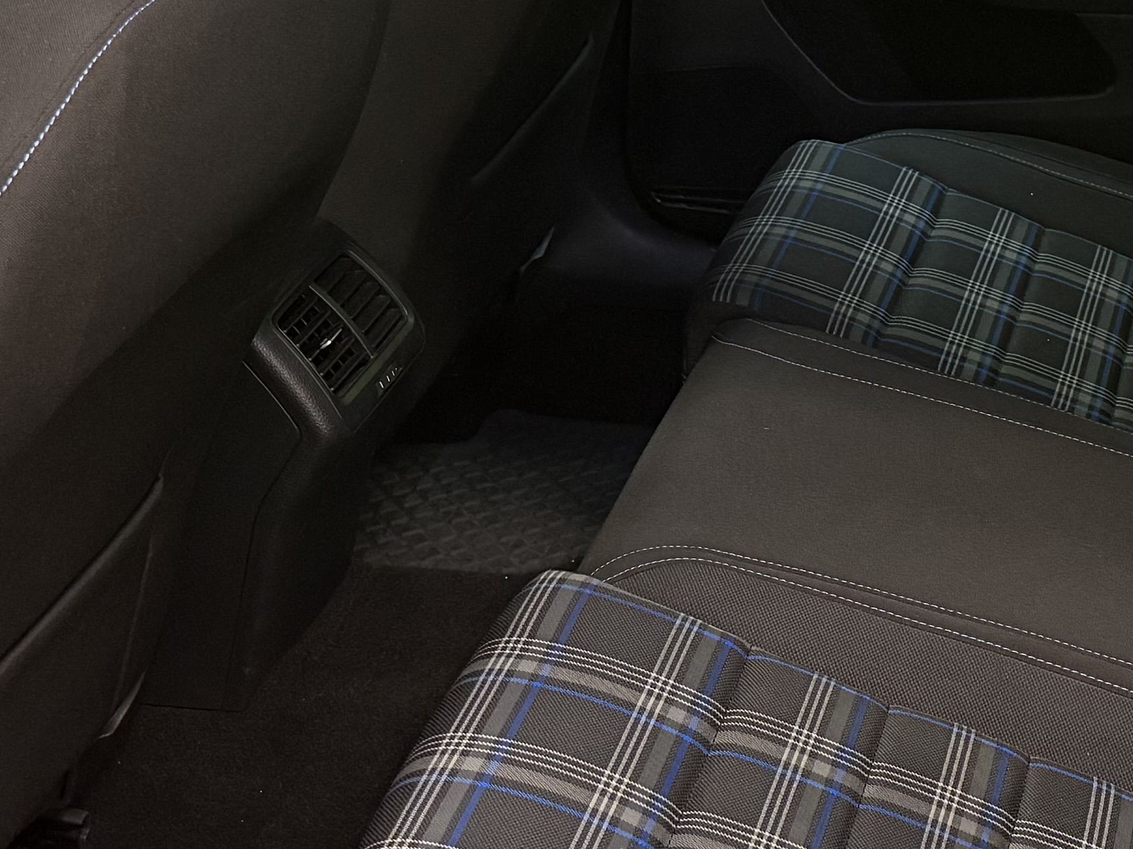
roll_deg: -0.2
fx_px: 2618
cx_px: 829
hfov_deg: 24.2
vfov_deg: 18.4
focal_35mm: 80
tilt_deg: -26.4
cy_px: 385
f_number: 1.78
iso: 500
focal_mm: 6.76
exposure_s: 1/50
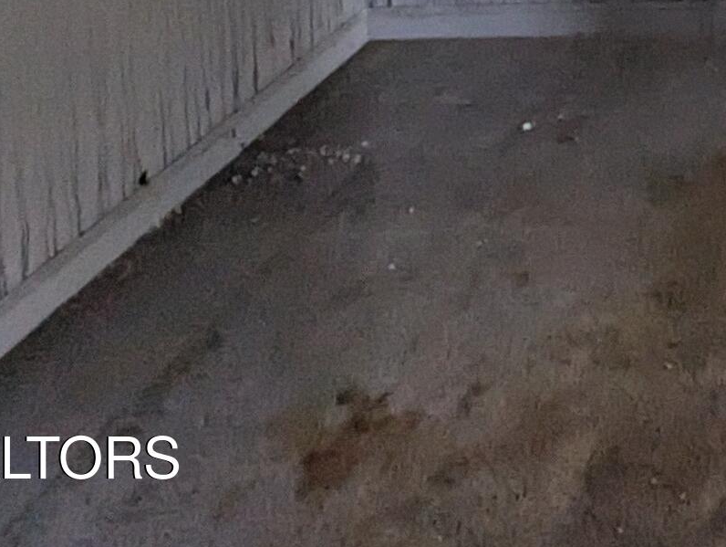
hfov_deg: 26.6
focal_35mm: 49
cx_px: 1116
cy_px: -479
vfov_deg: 20.0
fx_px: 1029
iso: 148
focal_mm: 1.95
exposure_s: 1/21.3
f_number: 2.2
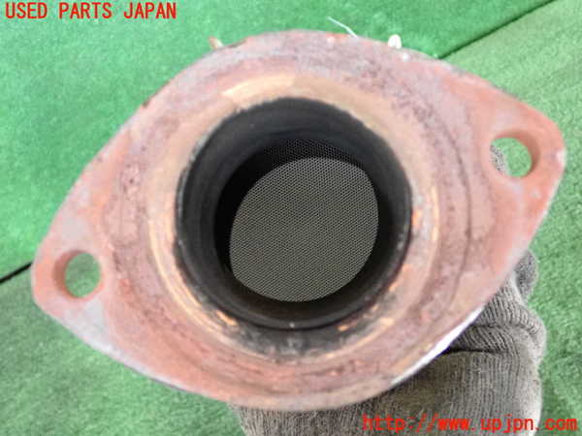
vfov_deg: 35.1
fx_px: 689
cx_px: 291
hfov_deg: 45.8
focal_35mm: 41
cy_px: 218
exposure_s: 1/125
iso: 2000
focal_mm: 7.31
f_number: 2.8
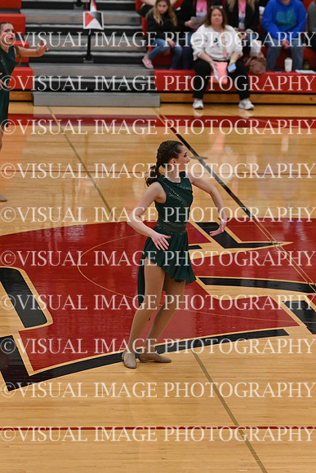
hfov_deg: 8.2
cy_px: 236
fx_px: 2211
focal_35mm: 168
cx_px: 158
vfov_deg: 12.2
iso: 5000
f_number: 4
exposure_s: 1/400
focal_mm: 112
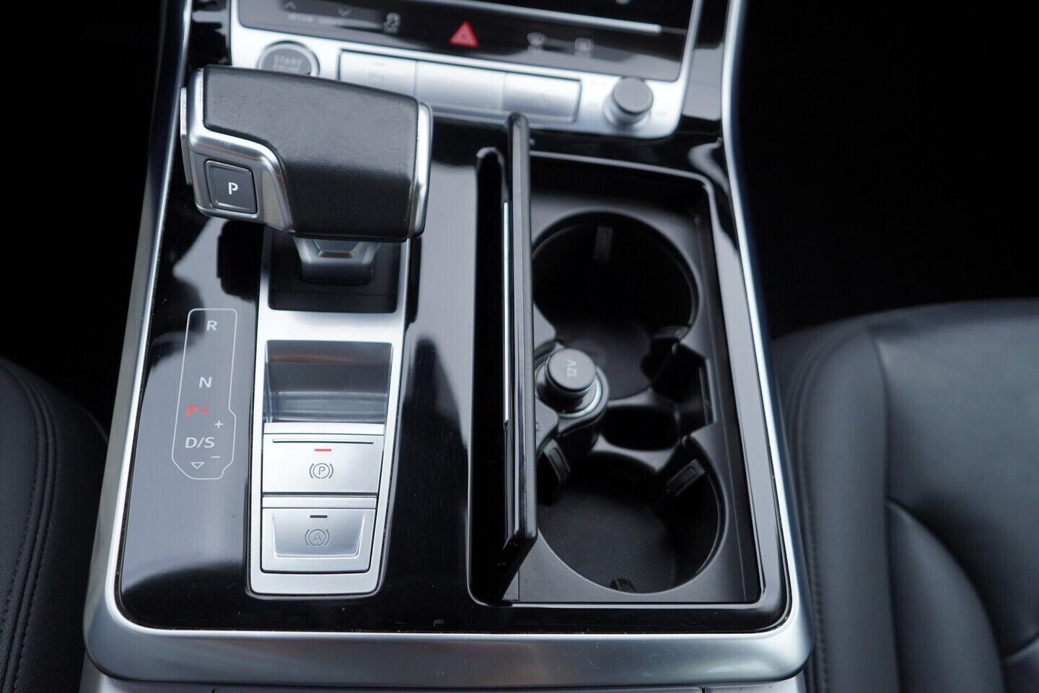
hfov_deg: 53.1
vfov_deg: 36.9
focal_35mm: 36
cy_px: 346
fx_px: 1039
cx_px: 520
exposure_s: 1/50
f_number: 3.2
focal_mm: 24
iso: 125
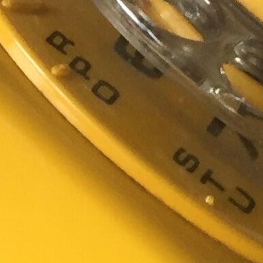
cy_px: 143
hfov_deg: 7.9
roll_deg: -2.5
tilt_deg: -23.3
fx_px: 1865
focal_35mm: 217
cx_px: -114
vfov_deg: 8.1
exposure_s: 1/33
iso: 125
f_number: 2.2
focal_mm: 4.15
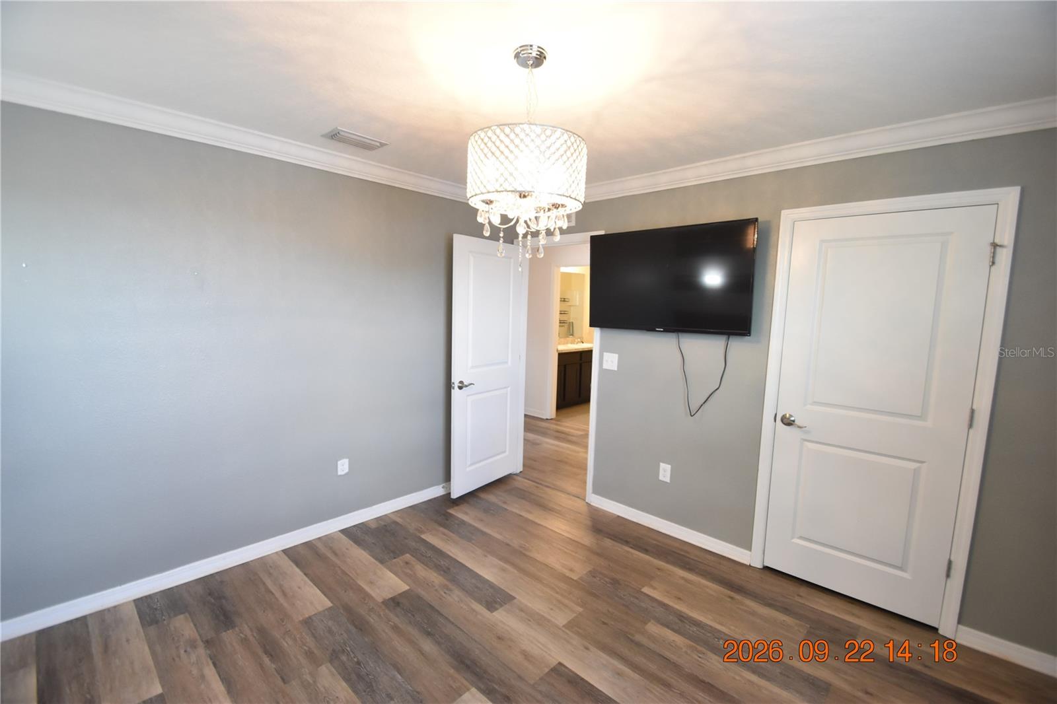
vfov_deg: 77.3
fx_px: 440
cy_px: 352
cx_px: 528
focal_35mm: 15
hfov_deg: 100.4
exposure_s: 1/60
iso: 1100
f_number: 3.5
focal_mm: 10
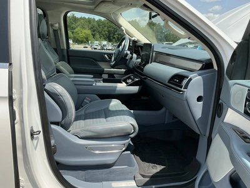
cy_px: 94
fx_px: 202
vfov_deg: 49.7
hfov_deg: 63.4
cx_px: 125
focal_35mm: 28
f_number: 1.8
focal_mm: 3
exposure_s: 1/898
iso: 25
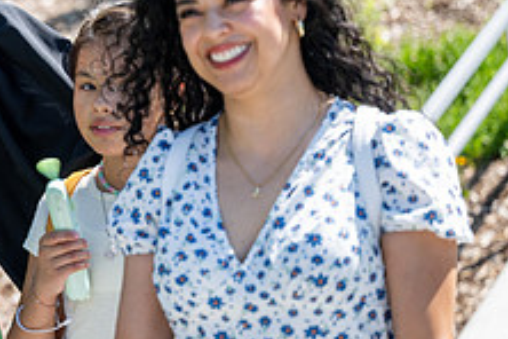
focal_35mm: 199
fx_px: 2808
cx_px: -85
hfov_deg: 10.2
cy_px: 113
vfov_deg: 6.9
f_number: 2.8
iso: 100
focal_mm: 76
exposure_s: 1/1250
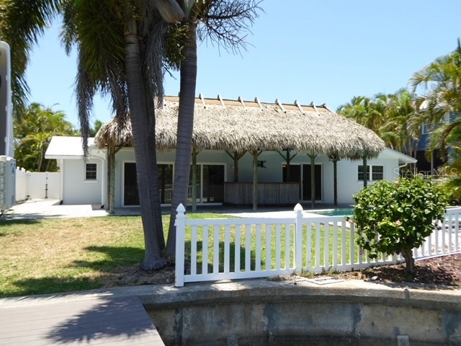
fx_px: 386
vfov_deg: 48.2
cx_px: 230
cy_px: 173
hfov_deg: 61.7
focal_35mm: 29
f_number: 3.5
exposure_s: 1/500
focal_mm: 5
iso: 100
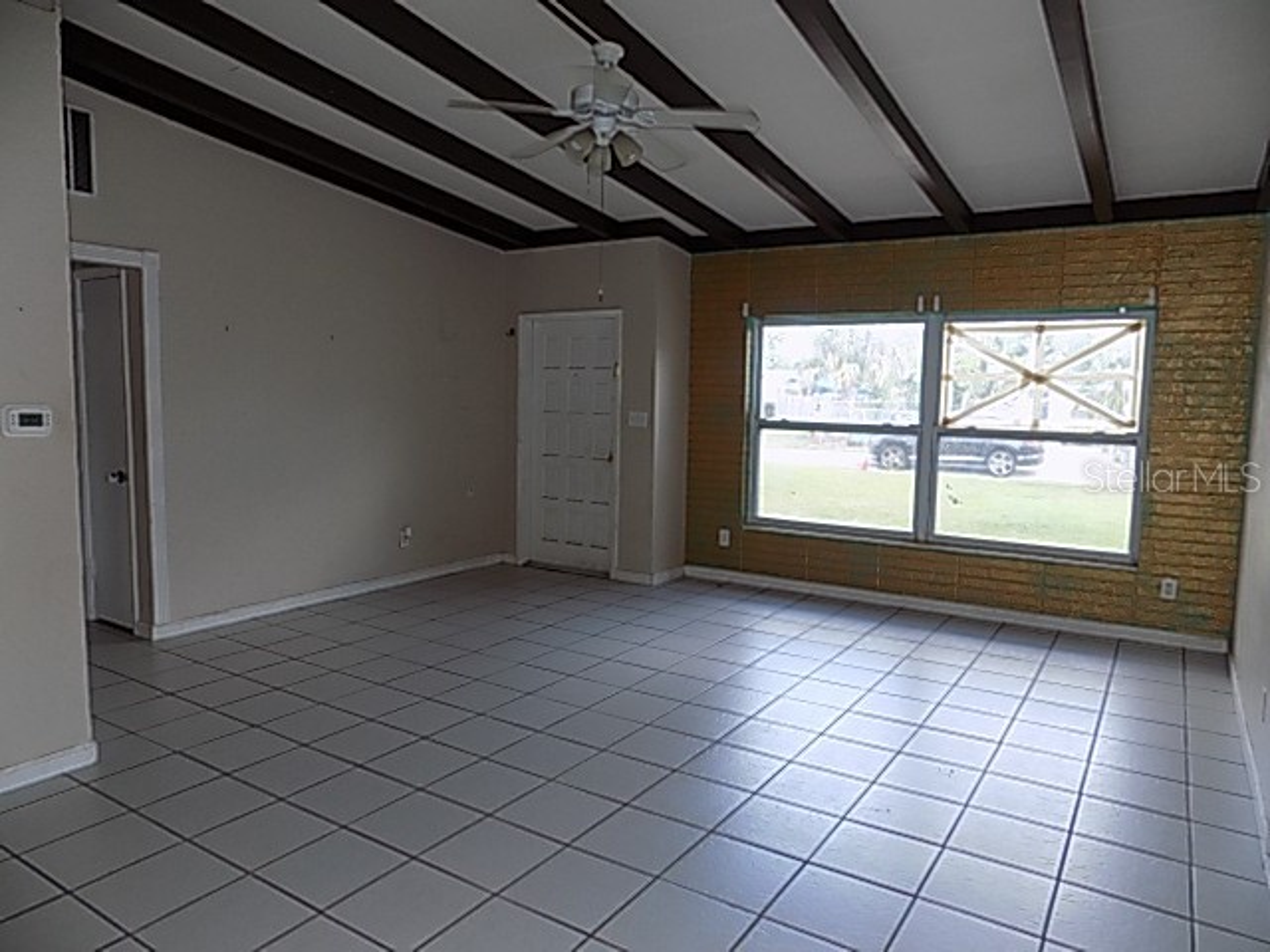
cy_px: 476
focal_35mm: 23
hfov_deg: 73.9
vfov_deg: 58.9
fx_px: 844
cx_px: 635
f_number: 3.1
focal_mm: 4
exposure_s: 1/40
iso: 80
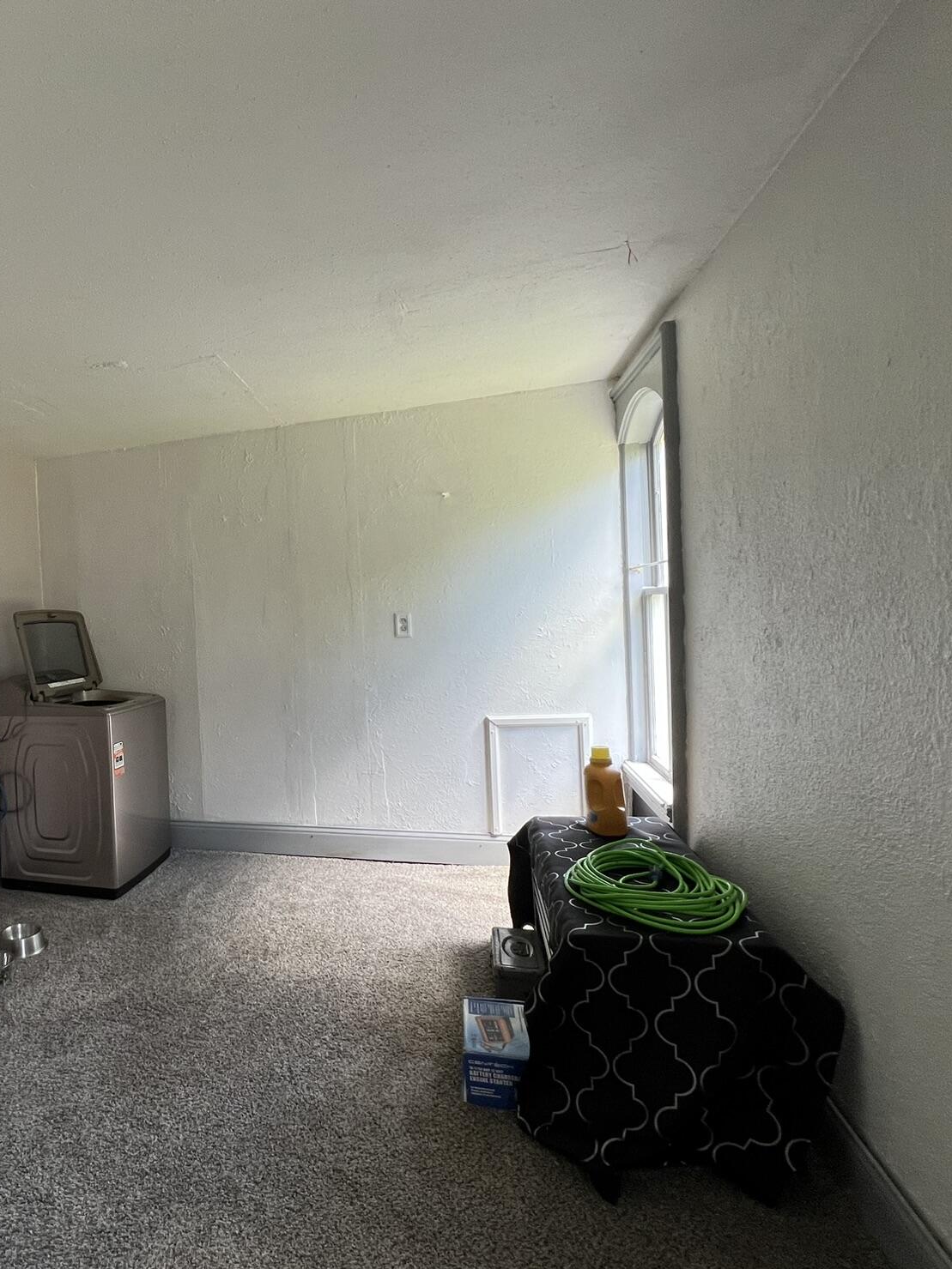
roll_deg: +2.7
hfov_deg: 66.1
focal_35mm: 18
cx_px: 213
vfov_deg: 87.8
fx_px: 660
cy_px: 645
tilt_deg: -3.1
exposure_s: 1/99
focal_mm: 1.57
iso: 100
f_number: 1.8
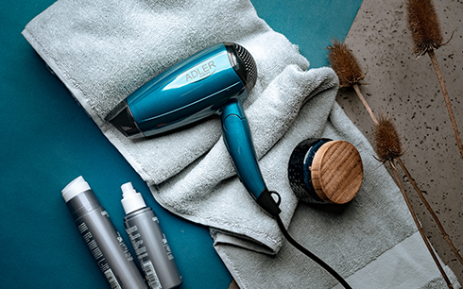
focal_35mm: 52
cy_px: 136
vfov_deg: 24.9
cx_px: 233
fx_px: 656
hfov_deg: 38.9
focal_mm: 50
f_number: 5
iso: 100
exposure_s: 1/125
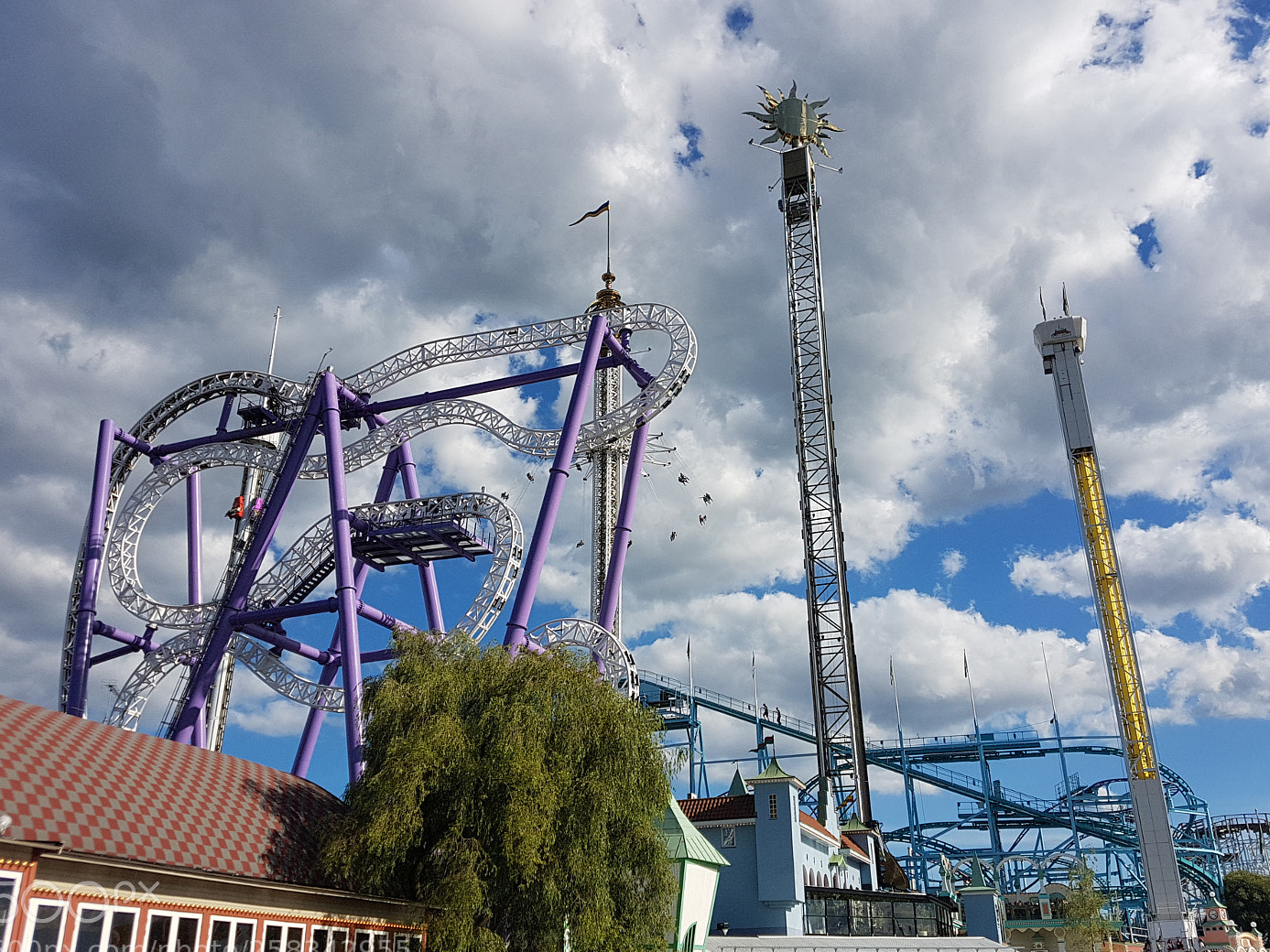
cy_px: 473
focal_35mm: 30
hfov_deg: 59.9
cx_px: 665
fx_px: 1101
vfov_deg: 46.8
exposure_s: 1/3320
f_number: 1.7
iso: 40
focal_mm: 4.2
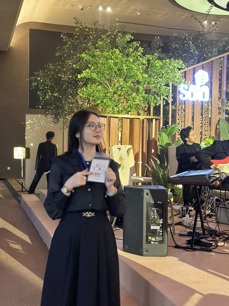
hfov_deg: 30.3
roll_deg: -0.9
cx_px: 114
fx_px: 423
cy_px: 153
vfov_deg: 39.7
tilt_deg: -2.0
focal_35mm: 48
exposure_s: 1/30
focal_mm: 6.86
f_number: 1.78
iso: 800
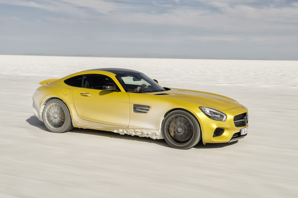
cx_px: 149
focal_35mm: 48
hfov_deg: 41.1
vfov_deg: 28.0
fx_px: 397
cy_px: 99
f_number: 16
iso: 50
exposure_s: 1/60
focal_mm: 48
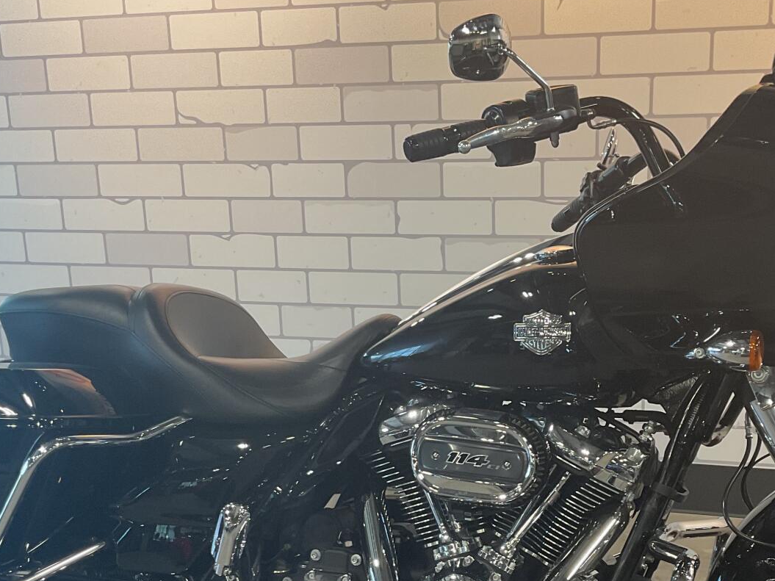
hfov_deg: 34.8
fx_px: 1231
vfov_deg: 26.1
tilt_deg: -17.0
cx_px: 465
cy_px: 469
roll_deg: +2.6
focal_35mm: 55
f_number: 1.8
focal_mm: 3
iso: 50
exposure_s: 1/50
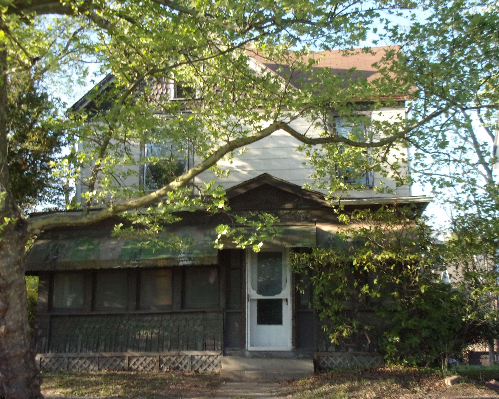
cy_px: 199
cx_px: 236
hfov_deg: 41.1
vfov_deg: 33.4
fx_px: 665
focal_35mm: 45
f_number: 4.7
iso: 200
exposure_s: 1/210
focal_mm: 7.8
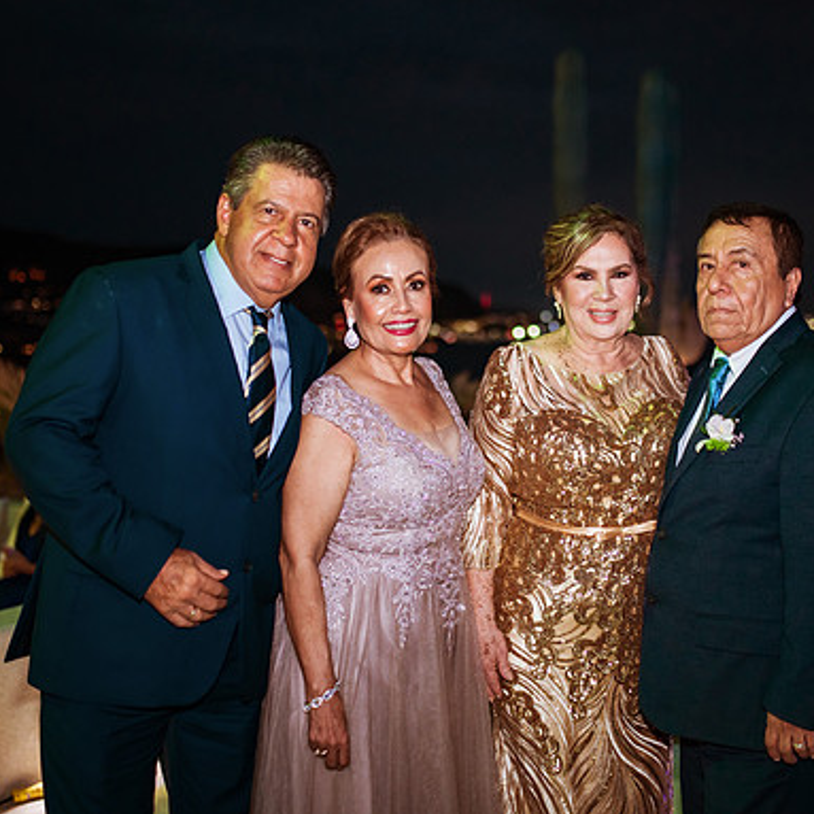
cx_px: 478
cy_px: 406
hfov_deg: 37.4
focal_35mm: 45
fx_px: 1197
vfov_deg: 37.6
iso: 2000
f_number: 1.4
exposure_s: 1/200
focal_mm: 35
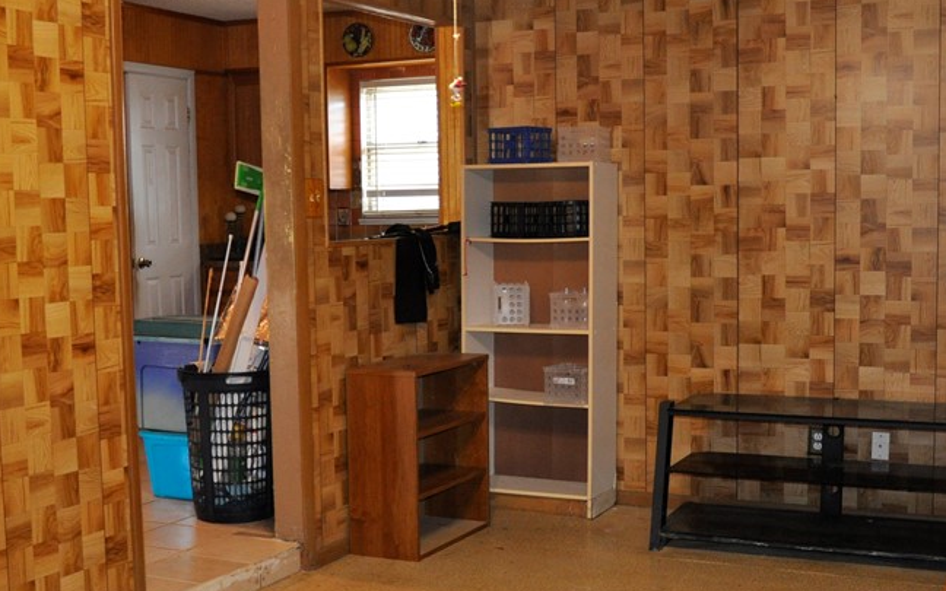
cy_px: 331
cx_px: 437
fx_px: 1388
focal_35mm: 54
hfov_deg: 37.6
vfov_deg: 24.0
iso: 800
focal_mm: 21
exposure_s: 1/90
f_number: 3.8
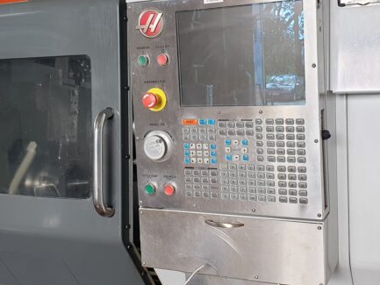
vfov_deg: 30.2
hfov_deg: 39.6
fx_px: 527
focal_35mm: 48
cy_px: 109
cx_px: 175
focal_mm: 4.3
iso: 50
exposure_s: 1/50
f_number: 2.4
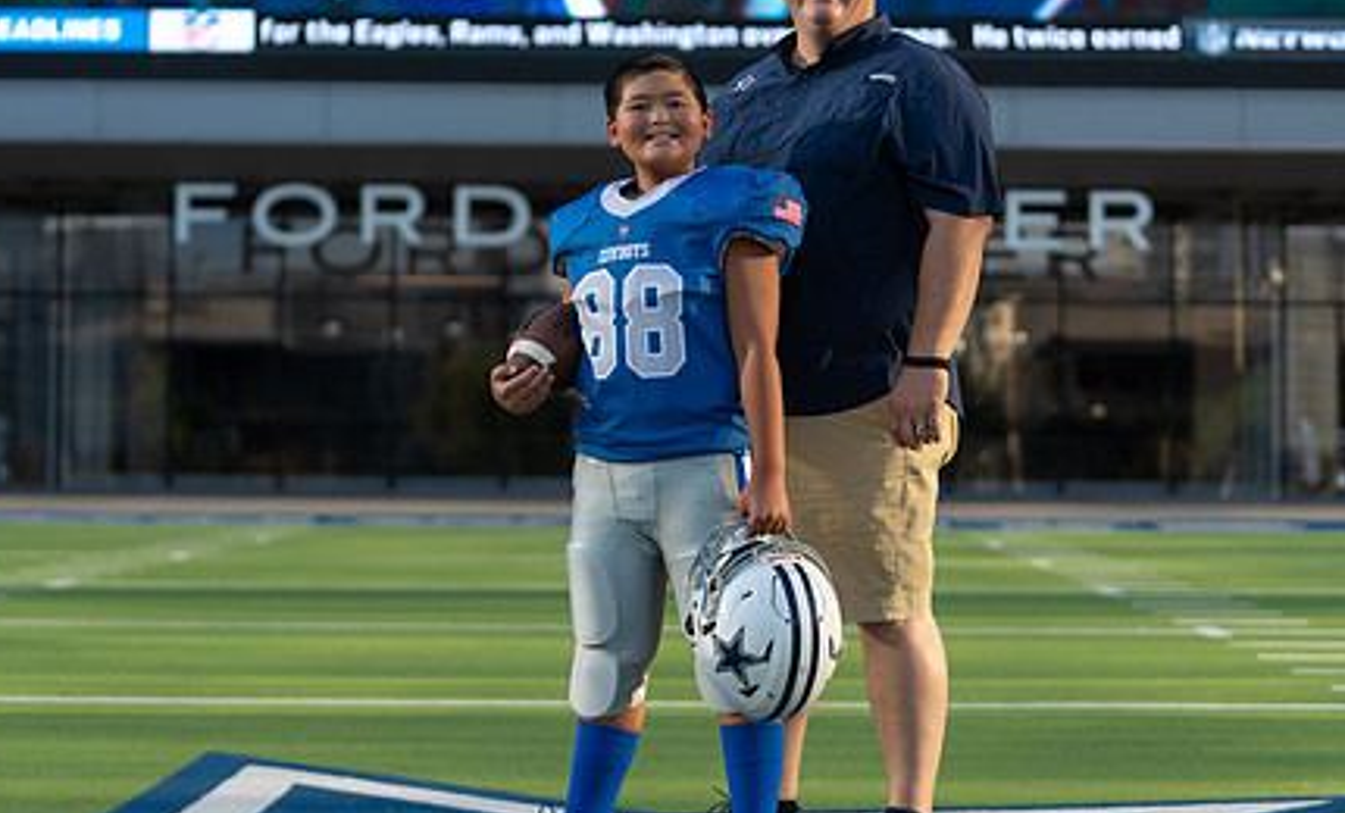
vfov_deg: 12.5
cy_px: 320
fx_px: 3705
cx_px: 702
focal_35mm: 102
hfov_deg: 20.6
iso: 100
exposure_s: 1/640
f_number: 2.8
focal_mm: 70
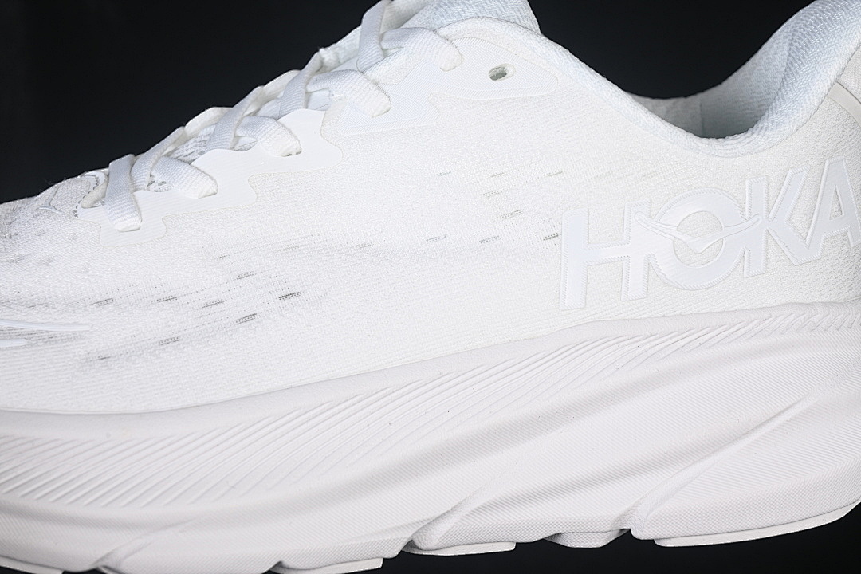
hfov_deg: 27.0
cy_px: 287
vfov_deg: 18.2
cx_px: 430
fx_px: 1794
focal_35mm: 75
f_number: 7.1
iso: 160
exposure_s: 1/100
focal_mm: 50
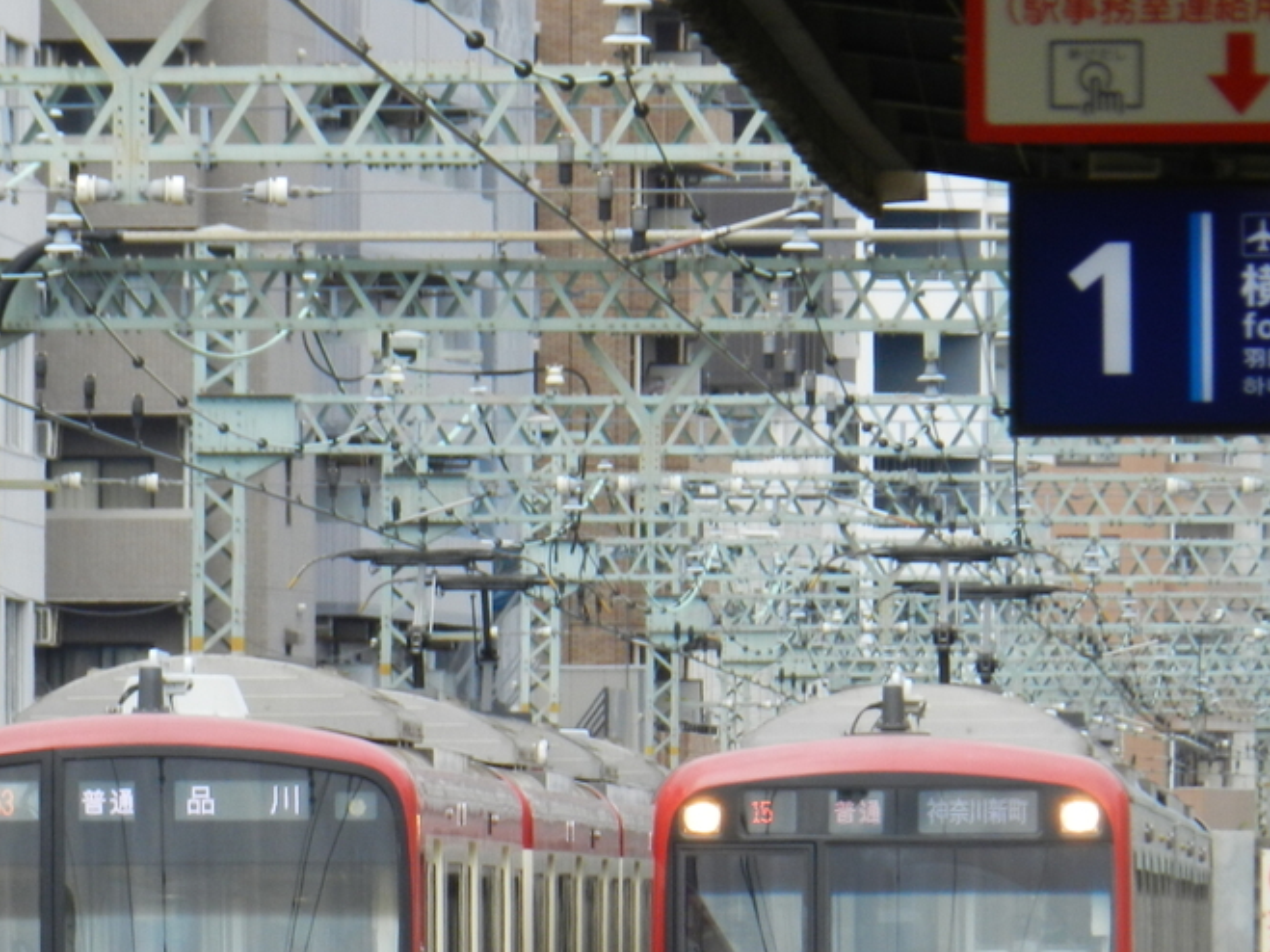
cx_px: 484
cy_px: 846
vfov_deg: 2.0
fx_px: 26924
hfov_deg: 2.7
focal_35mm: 734
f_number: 5.6
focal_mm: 71.7
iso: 160
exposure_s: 1/160
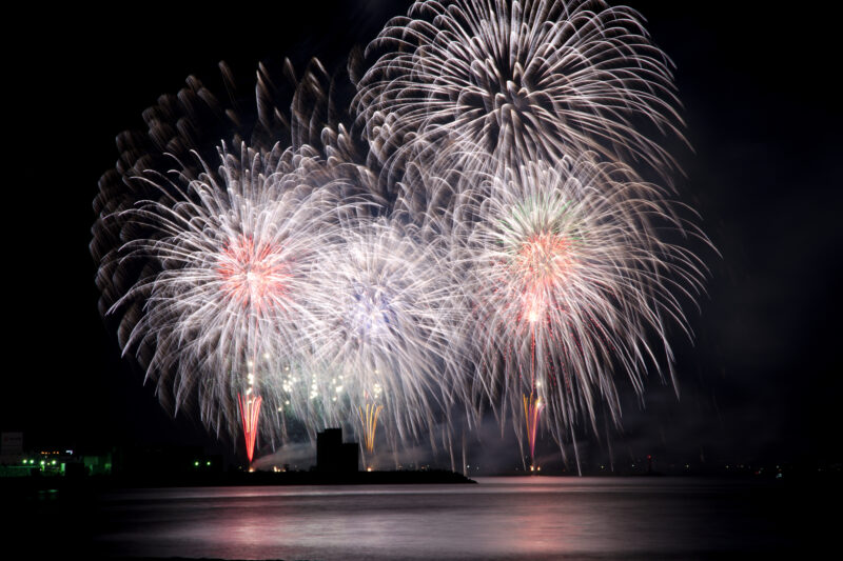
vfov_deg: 11.7
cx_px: 422
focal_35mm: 117
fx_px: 2739
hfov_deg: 17.5
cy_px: 280
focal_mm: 78
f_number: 8
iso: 100
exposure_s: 4.62
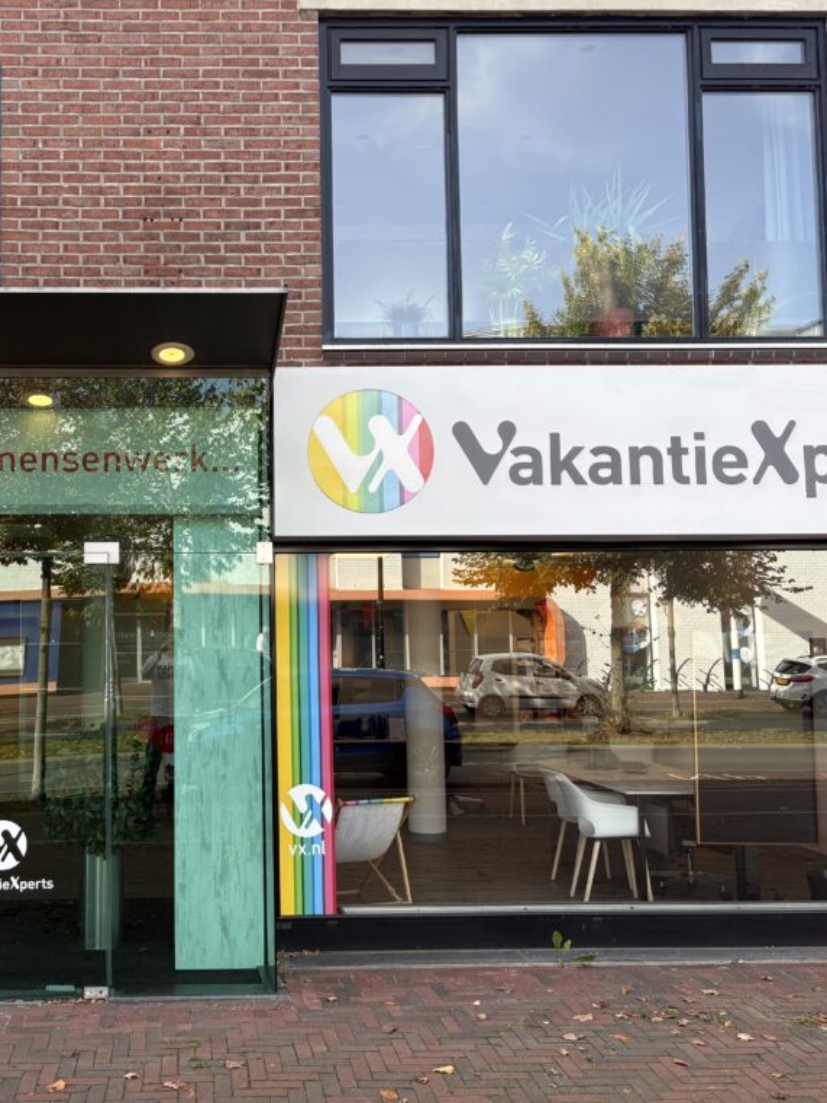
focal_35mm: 35
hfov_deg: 39.6
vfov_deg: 52.6
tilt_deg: +4.7
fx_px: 1115
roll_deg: +0.9
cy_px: 549
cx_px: 206
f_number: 1.6
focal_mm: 5.96
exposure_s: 1/531
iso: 50
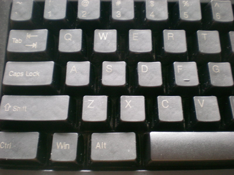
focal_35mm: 38
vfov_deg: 37.7
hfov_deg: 49.0
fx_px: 257
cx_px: 117
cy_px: 88
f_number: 3.1
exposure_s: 1/7.9
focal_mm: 6.3
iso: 203
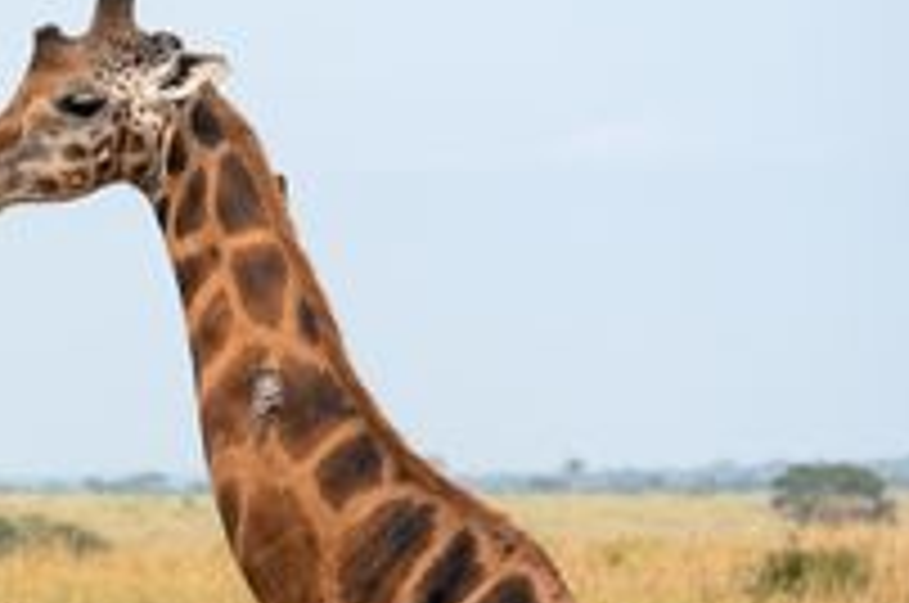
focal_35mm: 487
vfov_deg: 2.8
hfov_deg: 4.2
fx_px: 12277
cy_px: 506
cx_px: -220
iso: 320
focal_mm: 192
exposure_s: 1/800
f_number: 8
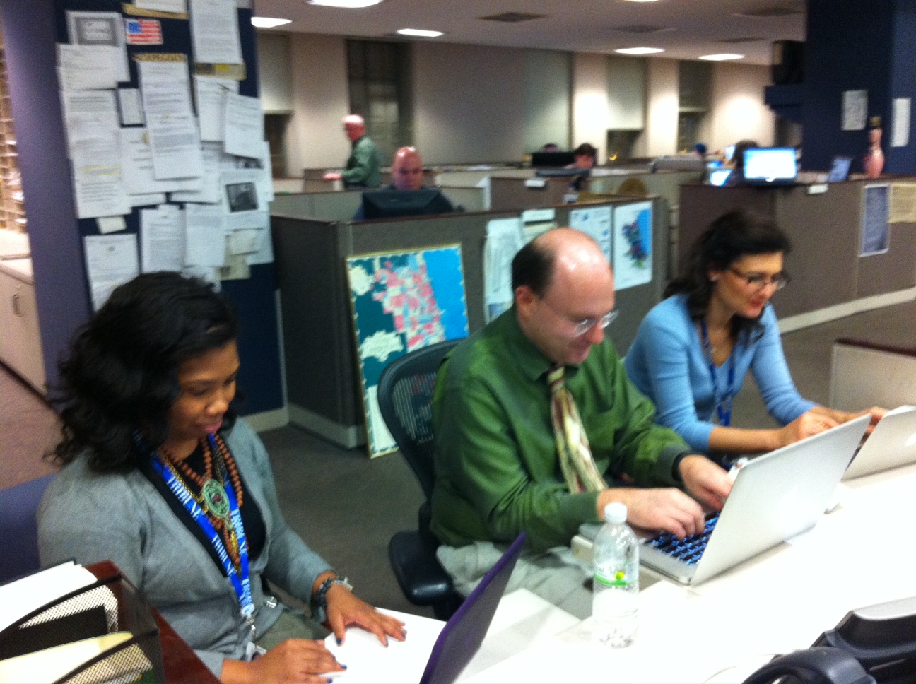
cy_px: 342
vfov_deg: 40.6
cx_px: 458
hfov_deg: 52.7
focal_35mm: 35
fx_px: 925
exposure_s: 1/15
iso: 250
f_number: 2.8
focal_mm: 3.85
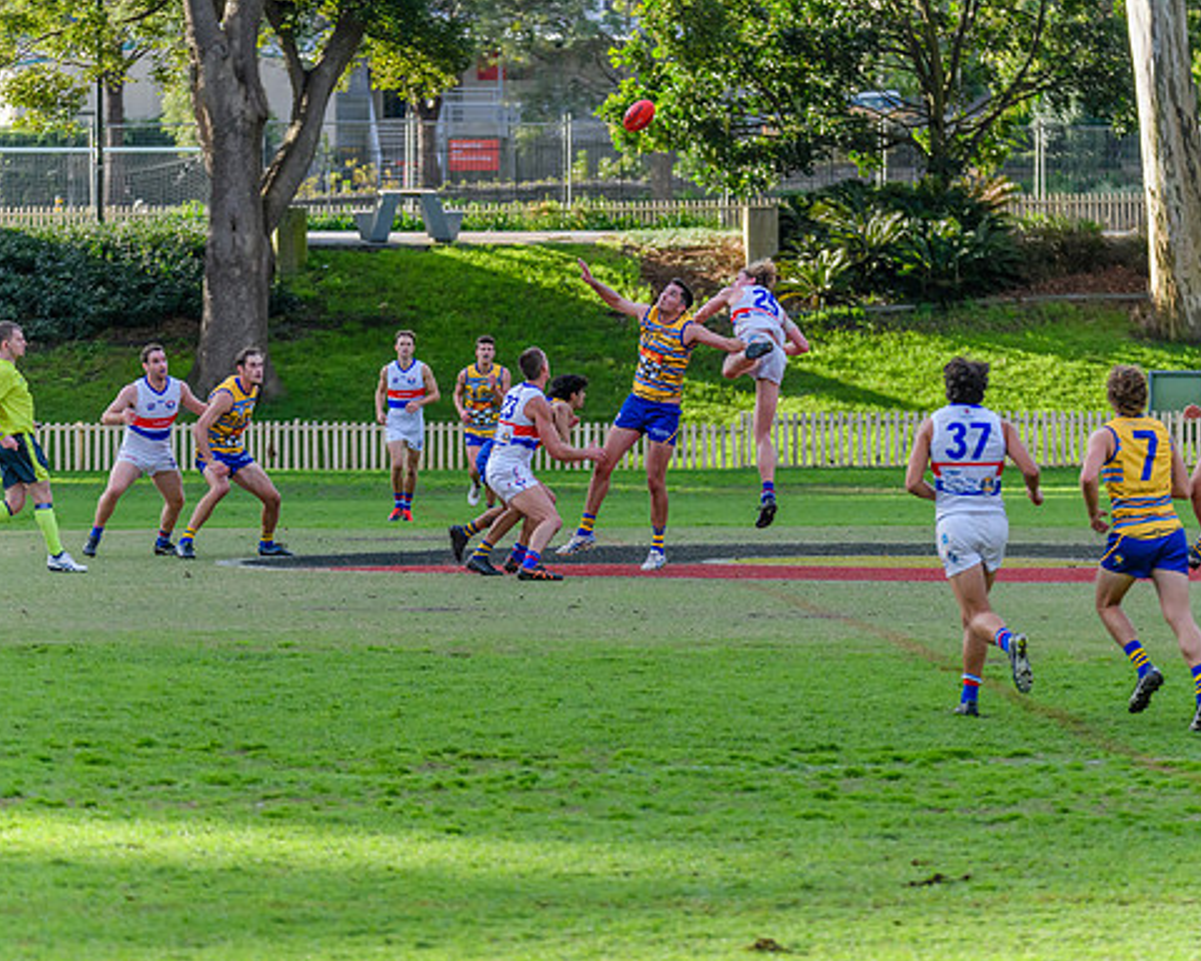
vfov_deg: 5.1
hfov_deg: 6.4
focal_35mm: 302
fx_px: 10735
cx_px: 669
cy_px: 513
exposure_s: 1/1600
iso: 2000
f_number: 5.3
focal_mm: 240
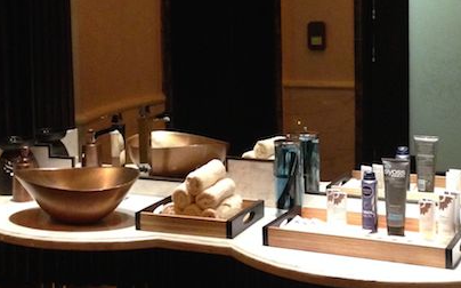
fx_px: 841
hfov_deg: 30.6
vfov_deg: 19.2
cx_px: 265
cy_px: 55
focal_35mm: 67
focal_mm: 4.12
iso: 640
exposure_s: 1/15
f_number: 2.4
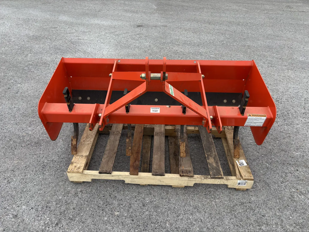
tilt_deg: -38.4
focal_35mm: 26
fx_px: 232
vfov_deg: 53.1
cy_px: 116
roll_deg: +2.2
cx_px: 154
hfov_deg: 67.3
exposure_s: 1/419
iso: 50
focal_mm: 5.96
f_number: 1.6
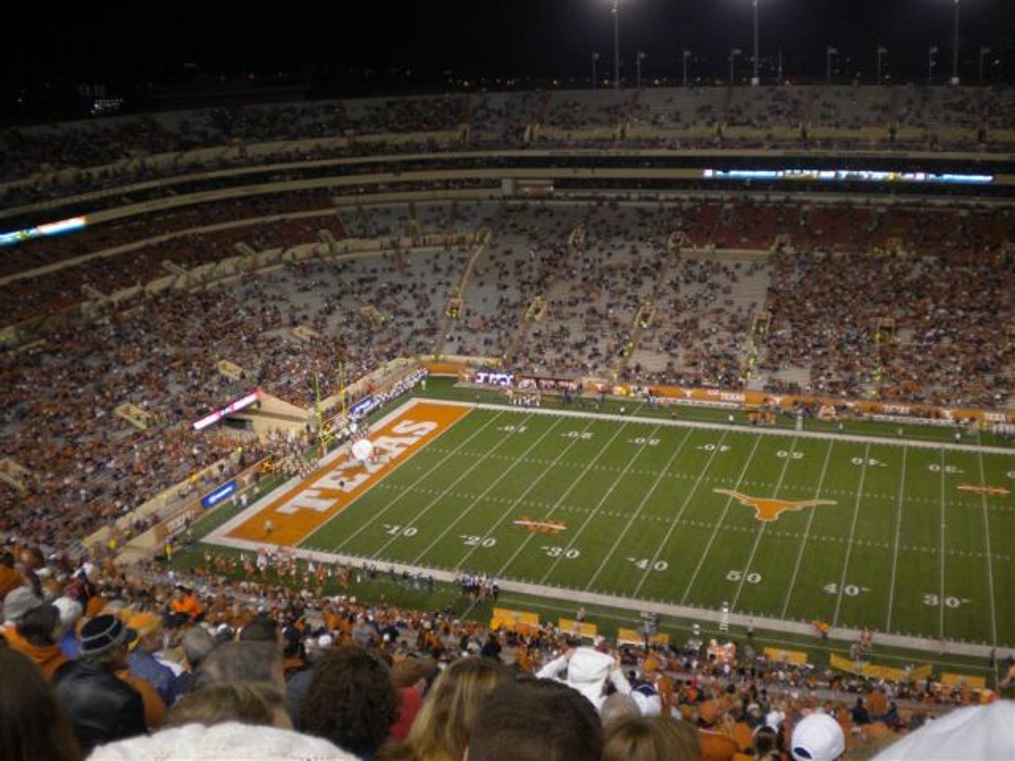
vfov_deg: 40.7
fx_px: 1026
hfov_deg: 52.6
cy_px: 380
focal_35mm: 35
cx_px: 508
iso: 174
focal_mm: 6.3
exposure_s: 1/61.5
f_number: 3.1
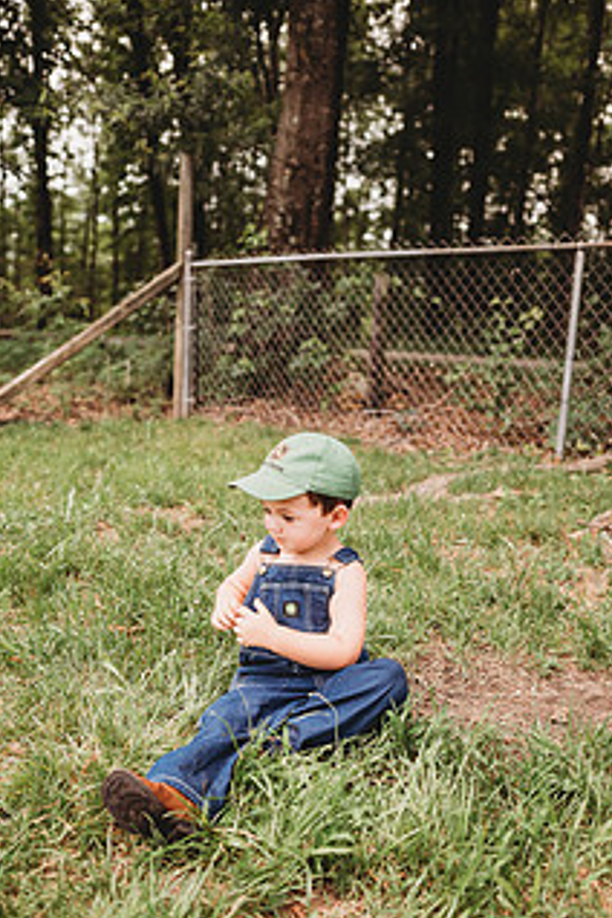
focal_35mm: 34
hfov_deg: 38.9
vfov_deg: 55.6
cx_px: 300
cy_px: 528
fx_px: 867
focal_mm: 24
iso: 100
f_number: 2.2
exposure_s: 1/400
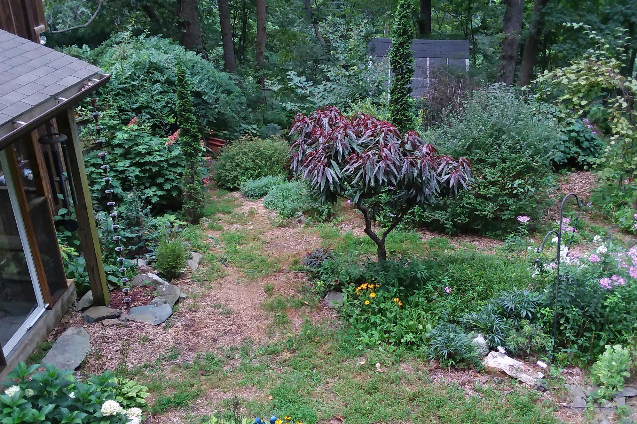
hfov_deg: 60.3
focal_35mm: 31
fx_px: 548
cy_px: 226
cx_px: 314
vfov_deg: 42.3
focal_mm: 2.47
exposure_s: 1/30
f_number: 1.9
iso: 100
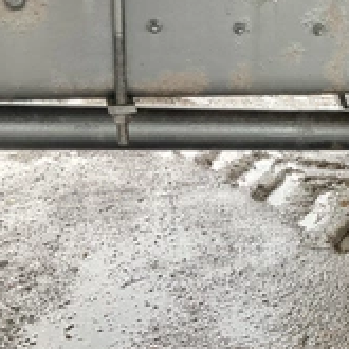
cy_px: 152
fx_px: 707
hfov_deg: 25.3
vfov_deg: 27.7
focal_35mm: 62
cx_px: 404
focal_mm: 3
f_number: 1.8
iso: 64
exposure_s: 1/96
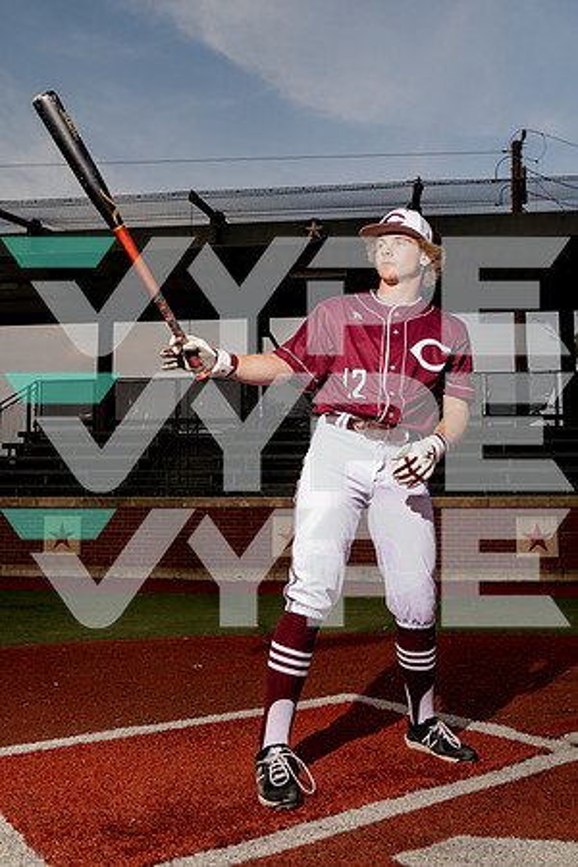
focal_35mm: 35
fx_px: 843
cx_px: 289
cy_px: 434
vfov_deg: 54.4
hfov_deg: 37.9
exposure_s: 1/250
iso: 500
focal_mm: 35
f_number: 6.3
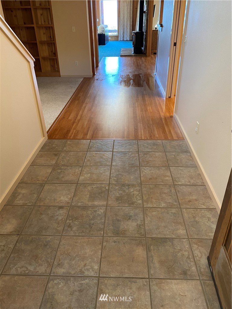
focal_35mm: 26
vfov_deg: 67.3
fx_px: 232
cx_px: 116
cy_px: 154
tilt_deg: -30.8
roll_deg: +0.9
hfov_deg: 53.1
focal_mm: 4.25
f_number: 1.8
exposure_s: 1/70
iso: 125
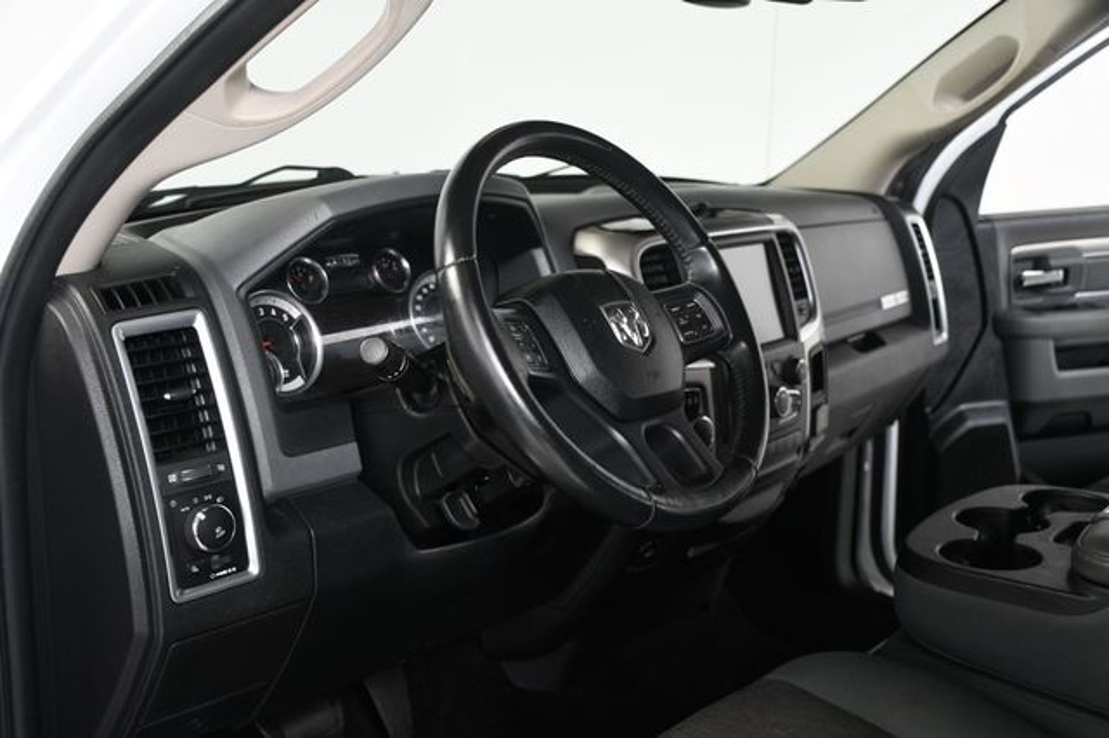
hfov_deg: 48.5
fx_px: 1232
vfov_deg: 33.4
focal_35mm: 40
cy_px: 369
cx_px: 554
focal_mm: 27
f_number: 4
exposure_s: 1/160
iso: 100
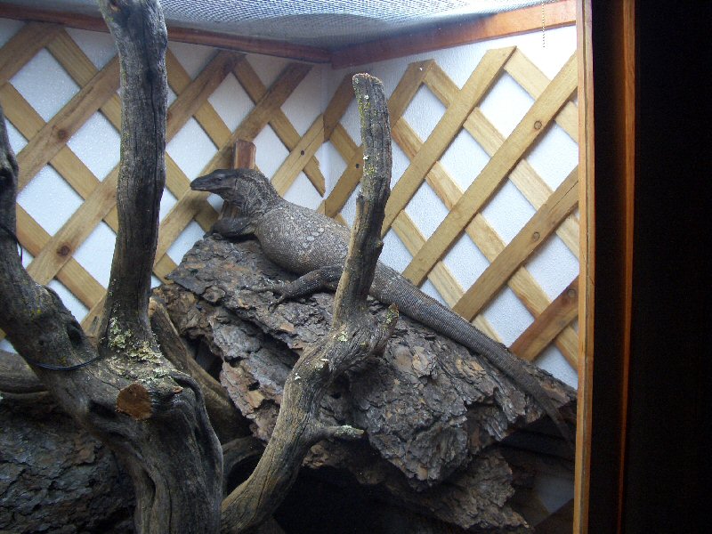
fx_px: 720
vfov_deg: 40.7
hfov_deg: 52.6
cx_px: 356
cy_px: 267
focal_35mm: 35
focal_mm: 5.8
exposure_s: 1/30
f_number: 2.6
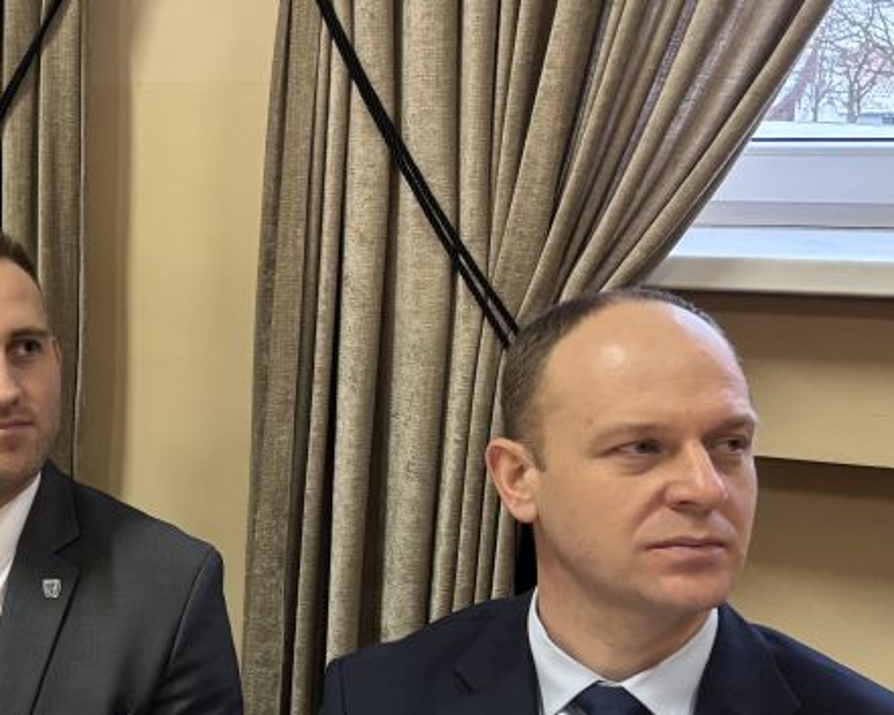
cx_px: -278
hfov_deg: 24.0
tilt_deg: -8.6
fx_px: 1826
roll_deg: +0.5
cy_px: 393
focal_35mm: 69
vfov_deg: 22.2
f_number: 1.6
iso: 400
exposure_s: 1/33
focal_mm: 5.96
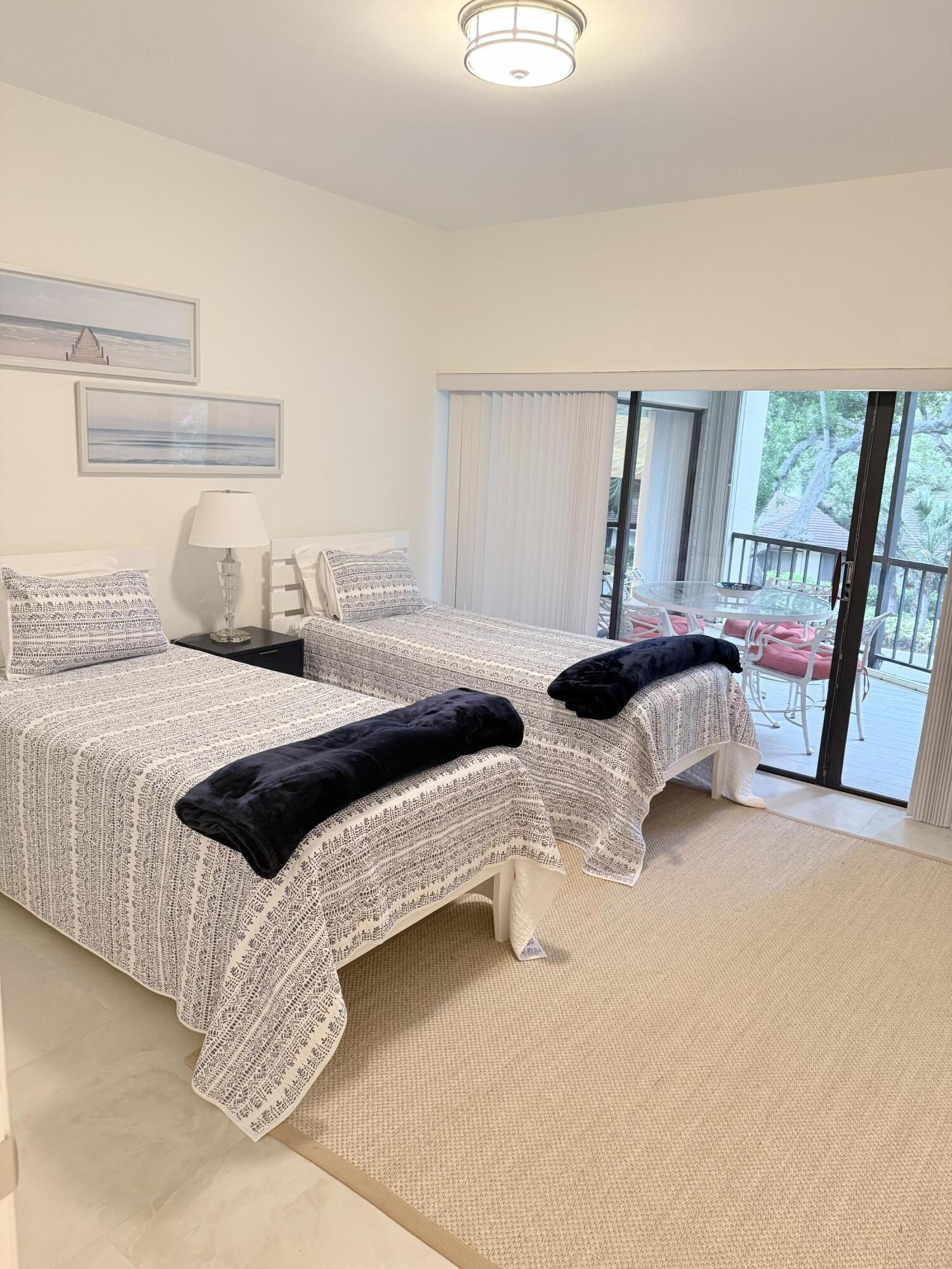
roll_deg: -3.1
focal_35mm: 24
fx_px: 880
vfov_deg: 71.6
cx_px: 476
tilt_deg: -11.0
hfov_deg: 56.8
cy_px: 634
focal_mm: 6.76
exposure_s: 1/60
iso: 250
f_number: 1.78
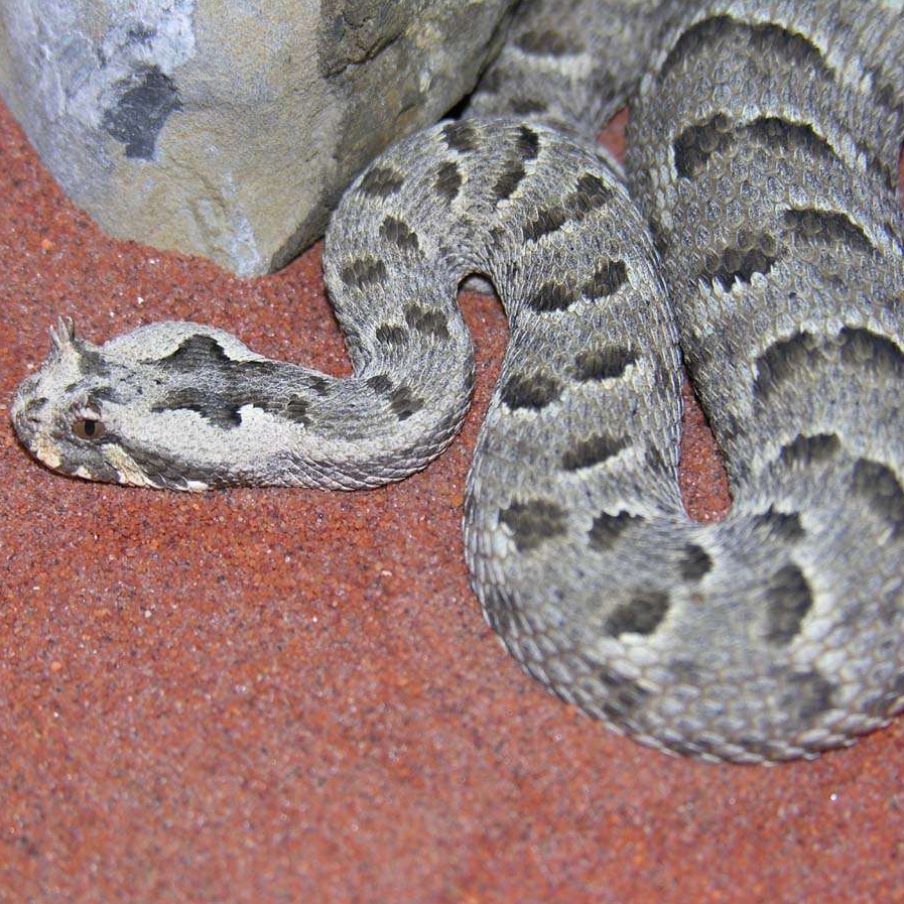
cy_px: 453
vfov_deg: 14.2
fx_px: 3634
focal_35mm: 123
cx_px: 368
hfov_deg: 14.2
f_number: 3.7
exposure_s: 1/60.1
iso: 50
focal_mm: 26.5
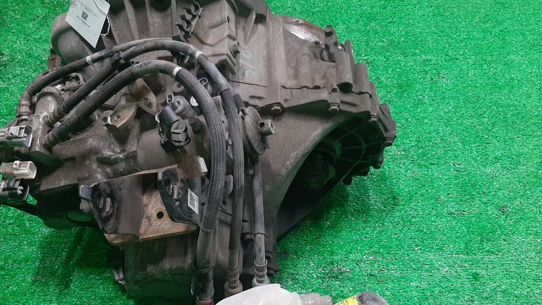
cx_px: 254
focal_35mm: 43
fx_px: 618
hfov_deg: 47.3
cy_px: 234
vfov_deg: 27.3
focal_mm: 3.93
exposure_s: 1/50
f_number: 1.7
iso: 139
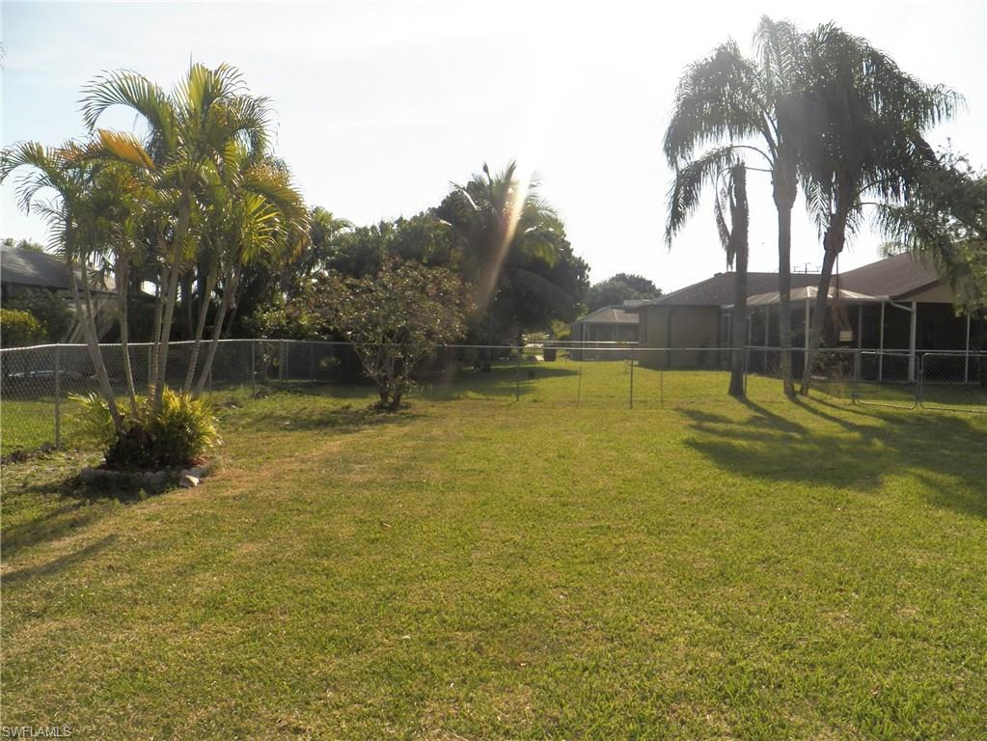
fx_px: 799
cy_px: 370
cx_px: 494
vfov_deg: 49.8
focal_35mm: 28
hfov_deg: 63.4
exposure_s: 1/2000
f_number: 4
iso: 125
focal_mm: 4.9
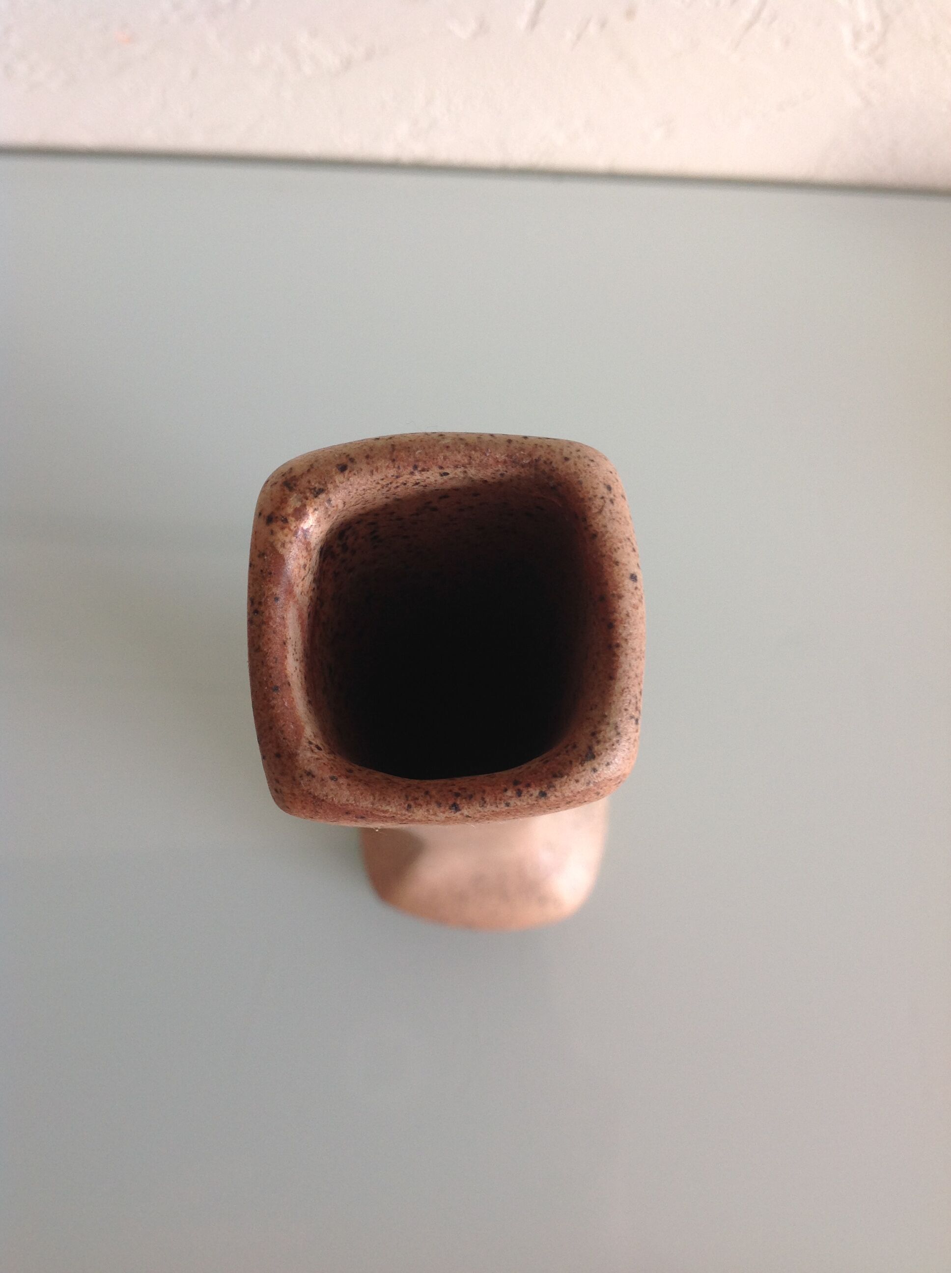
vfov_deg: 52.7
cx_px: 476
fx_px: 1285
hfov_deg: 40.6
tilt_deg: -78.9
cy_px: 636
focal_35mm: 35
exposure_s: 1/40
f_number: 2.4
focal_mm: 4.28
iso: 50
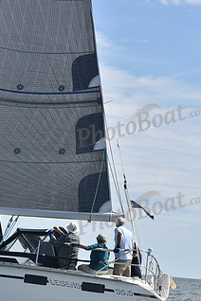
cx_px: 28
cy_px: 274
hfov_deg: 8.7
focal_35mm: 157
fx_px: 1315
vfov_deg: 13.0
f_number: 10
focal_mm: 86
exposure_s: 1/1000
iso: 320
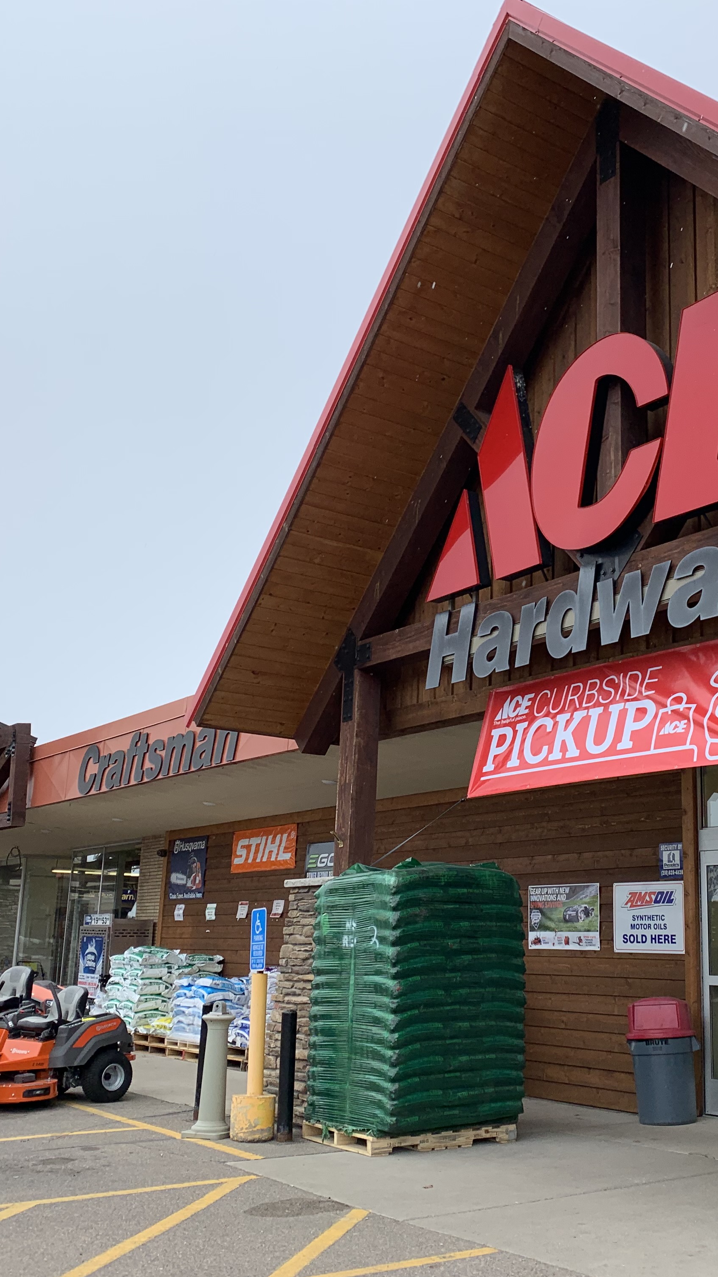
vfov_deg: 52.8
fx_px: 1286
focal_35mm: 38
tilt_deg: +14.0
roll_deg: -1.0
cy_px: 640
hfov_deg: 30.8
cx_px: 509
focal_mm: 4.25
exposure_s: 1/954
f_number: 1.8
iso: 25
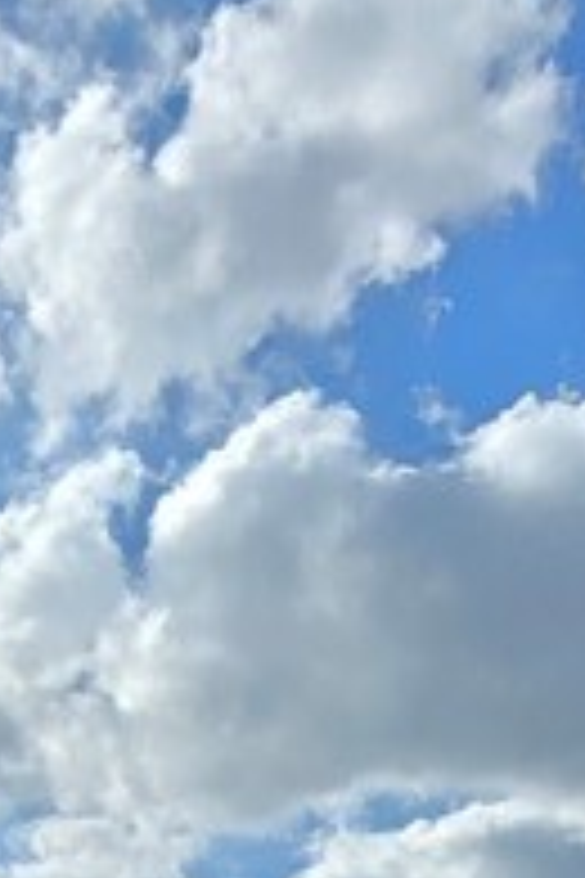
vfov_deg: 23.3
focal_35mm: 71
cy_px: 1292
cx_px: 81
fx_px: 1730
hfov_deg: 18.9
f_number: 2.2
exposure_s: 1/2186
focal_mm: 1.7
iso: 25
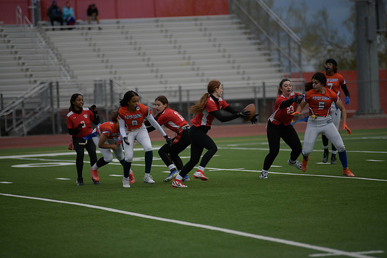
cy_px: 129
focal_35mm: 180
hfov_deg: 11.4
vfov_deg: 7.6
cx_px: 194
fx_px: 1935
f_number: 2.8
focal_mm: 180
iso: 72
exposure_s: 1/200
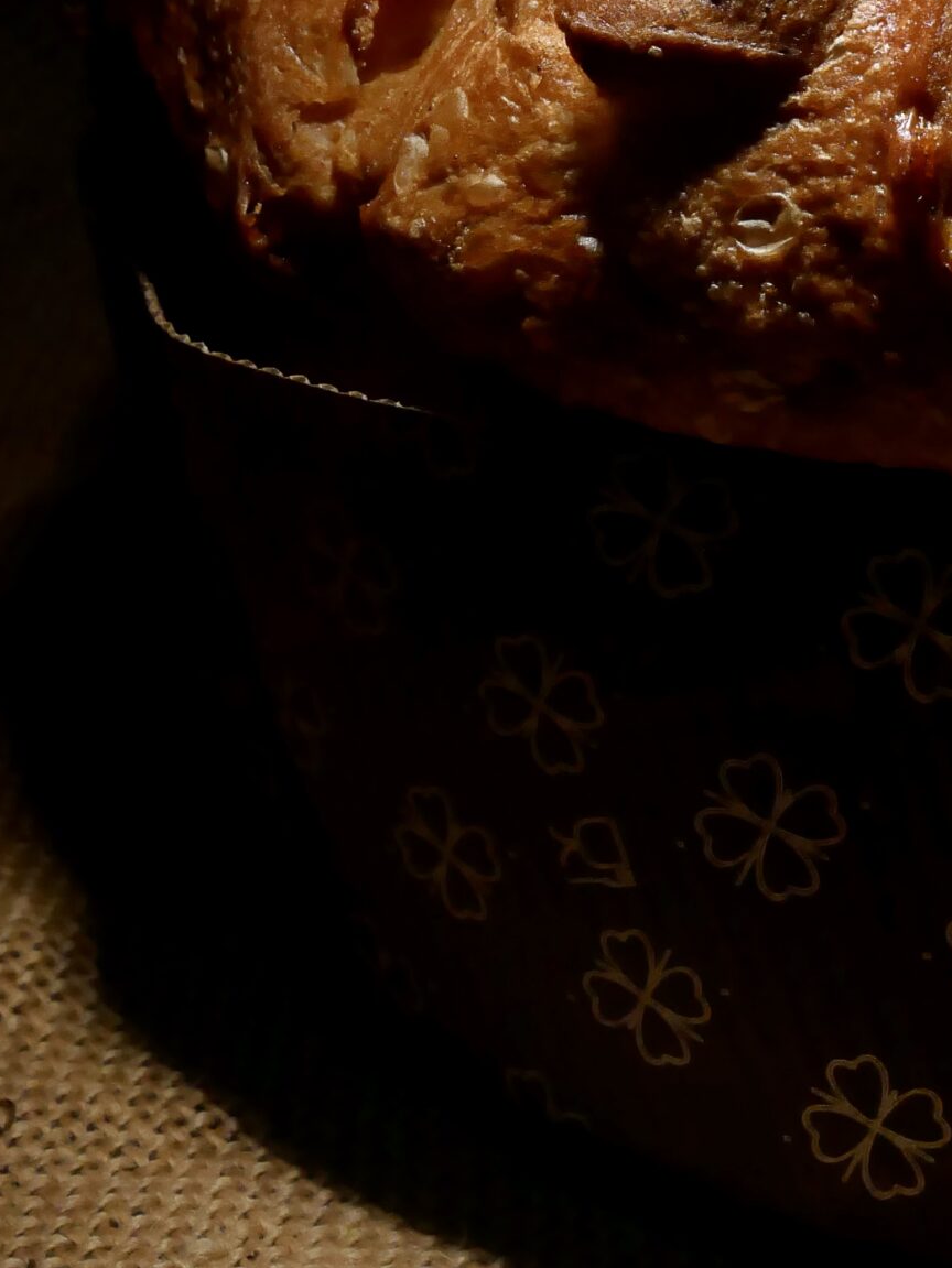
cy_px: -141
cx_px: 768
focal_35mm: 89
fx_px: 3262
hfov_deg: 16.5
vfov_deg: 20.9
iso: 800
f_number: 9
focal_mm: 20
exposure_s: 1/100
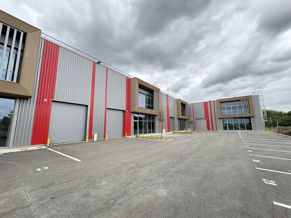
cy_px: 109
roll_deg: +1.0
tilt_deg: +8.0
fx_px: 118
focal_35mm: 14
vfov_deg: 85.7
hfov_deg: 102.1
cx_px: 146
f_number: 2.2
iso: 64
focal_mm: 2.22
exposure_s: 1/578
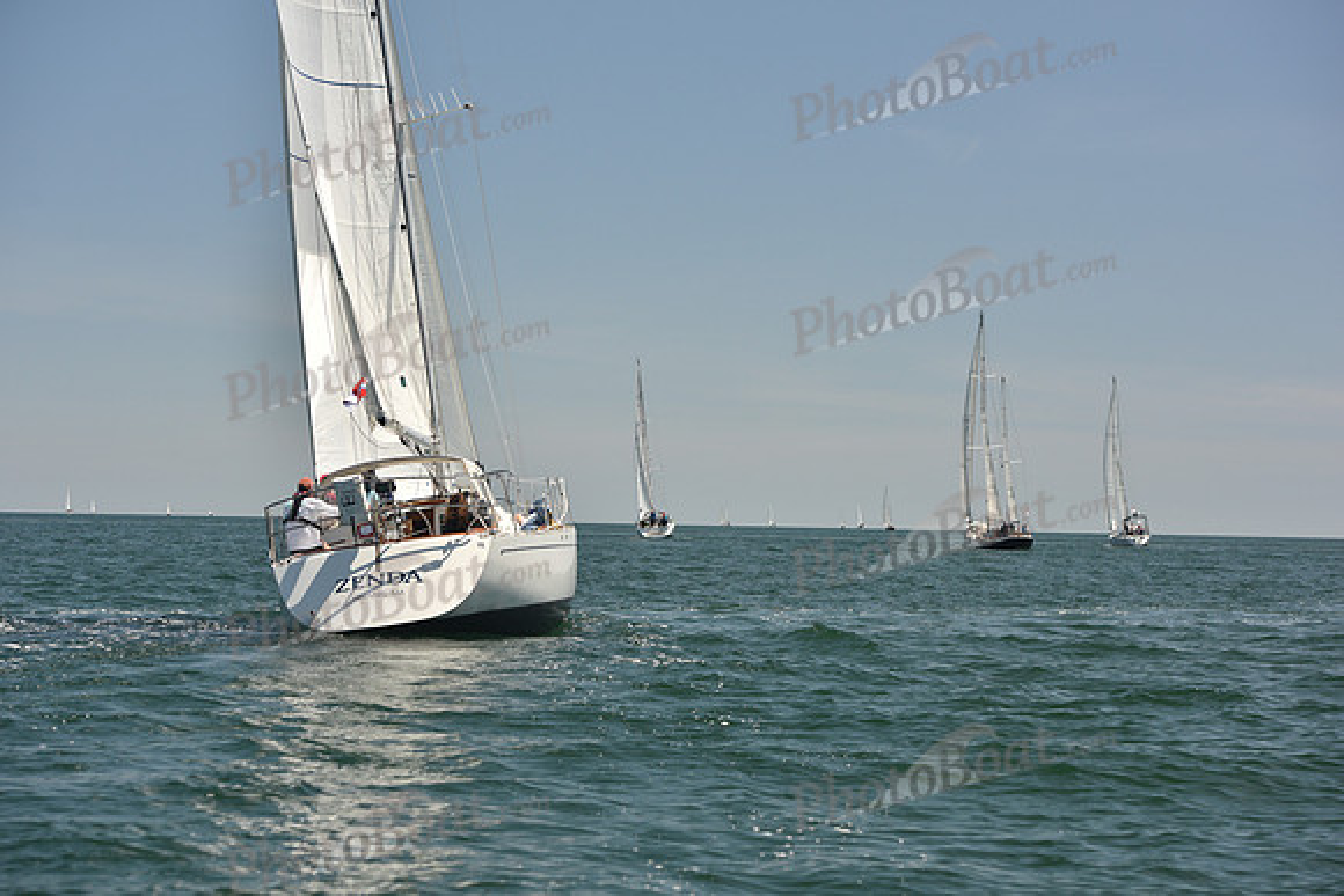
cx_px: 672
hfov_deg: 22.6
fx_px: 3361
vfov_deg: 15.2
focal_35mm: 90
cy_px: 448
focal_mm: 90
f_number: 5.6
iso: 250
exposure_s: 1/800
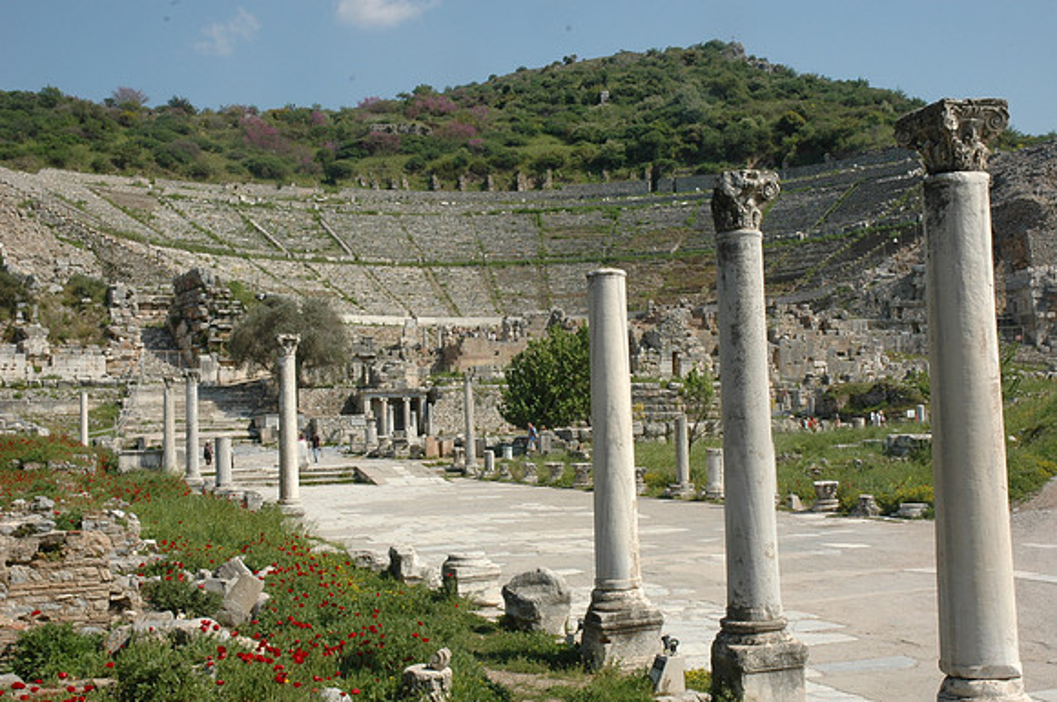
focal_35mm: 44
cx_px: 528
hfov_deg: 45.0
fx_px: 1275
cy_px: 351
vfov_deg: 30.8
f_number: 18
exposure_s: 1/100
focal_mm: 29
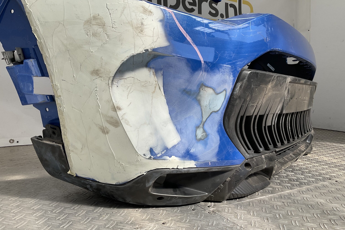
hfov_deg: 60.3
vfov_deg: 42.3
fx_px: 297
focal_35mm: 31
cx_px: 177
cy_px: 129
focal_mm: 3
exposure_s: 1/568
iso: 16
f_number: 1.8
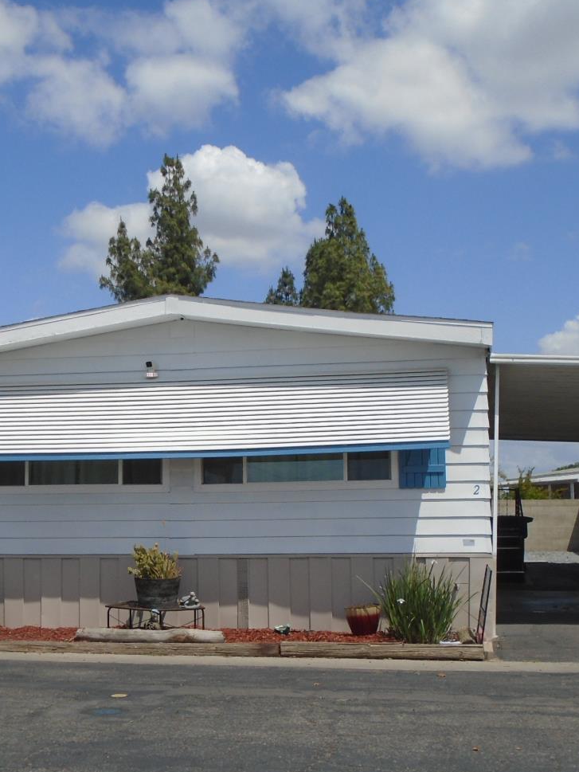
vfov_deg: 39.6
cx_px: 253
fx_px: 1070
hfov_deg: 30.2
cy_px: 442
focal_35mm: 48
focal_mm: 5.5
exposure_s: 1/320
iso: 100
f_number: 8.8
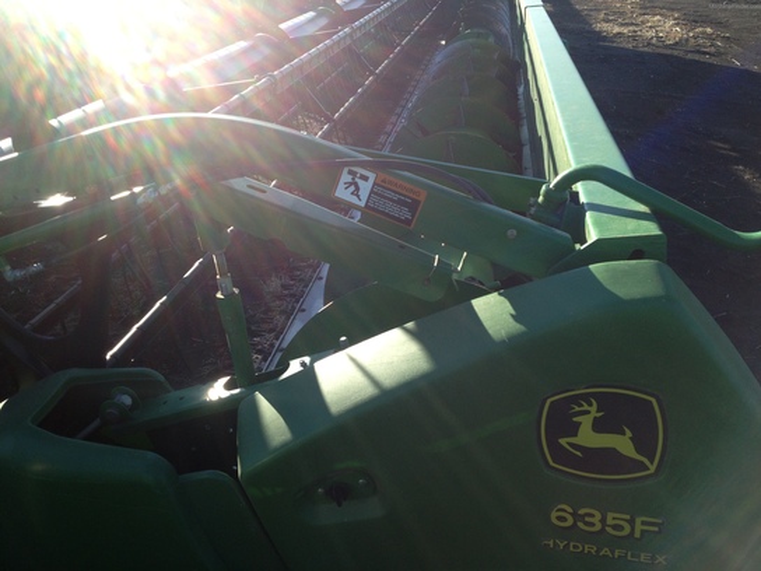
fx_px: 769
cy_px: 286
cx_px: 380
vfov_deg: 40.7
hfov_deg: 52.6
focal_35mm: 35
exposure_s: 1/726
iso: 64
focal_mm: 4.28
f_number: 2.4
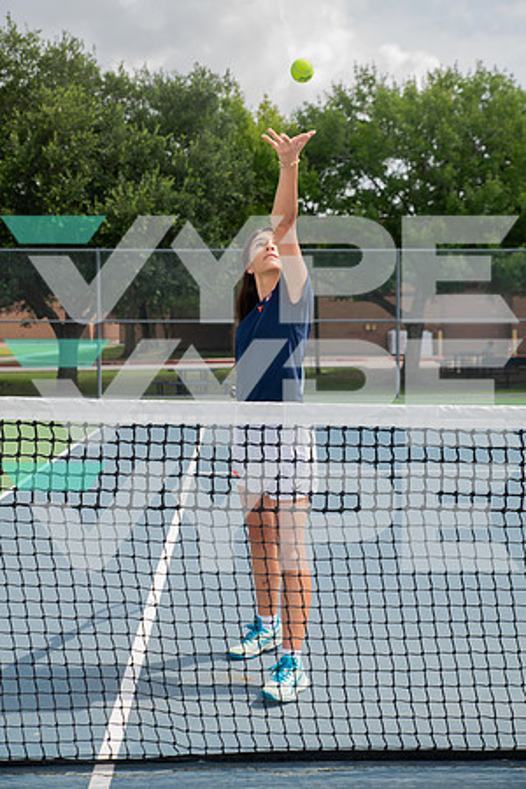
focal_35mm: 48
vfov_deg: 41.1
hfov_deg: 28.1
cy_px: 394
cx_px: 263
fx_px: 1052
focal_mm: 48
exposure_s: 1/400
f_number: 5.6
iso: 100
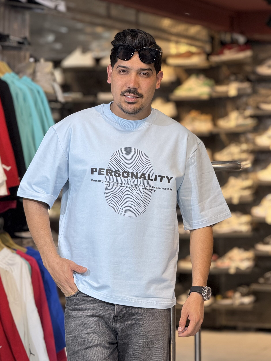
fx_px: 1273
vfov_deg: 16.1
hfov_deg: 12.1
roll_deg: -0.9
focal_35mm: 122
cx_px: 136
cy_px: 182
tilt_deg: -0.4
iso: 160
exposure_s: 1/100
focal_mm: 15.66
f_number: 2.8
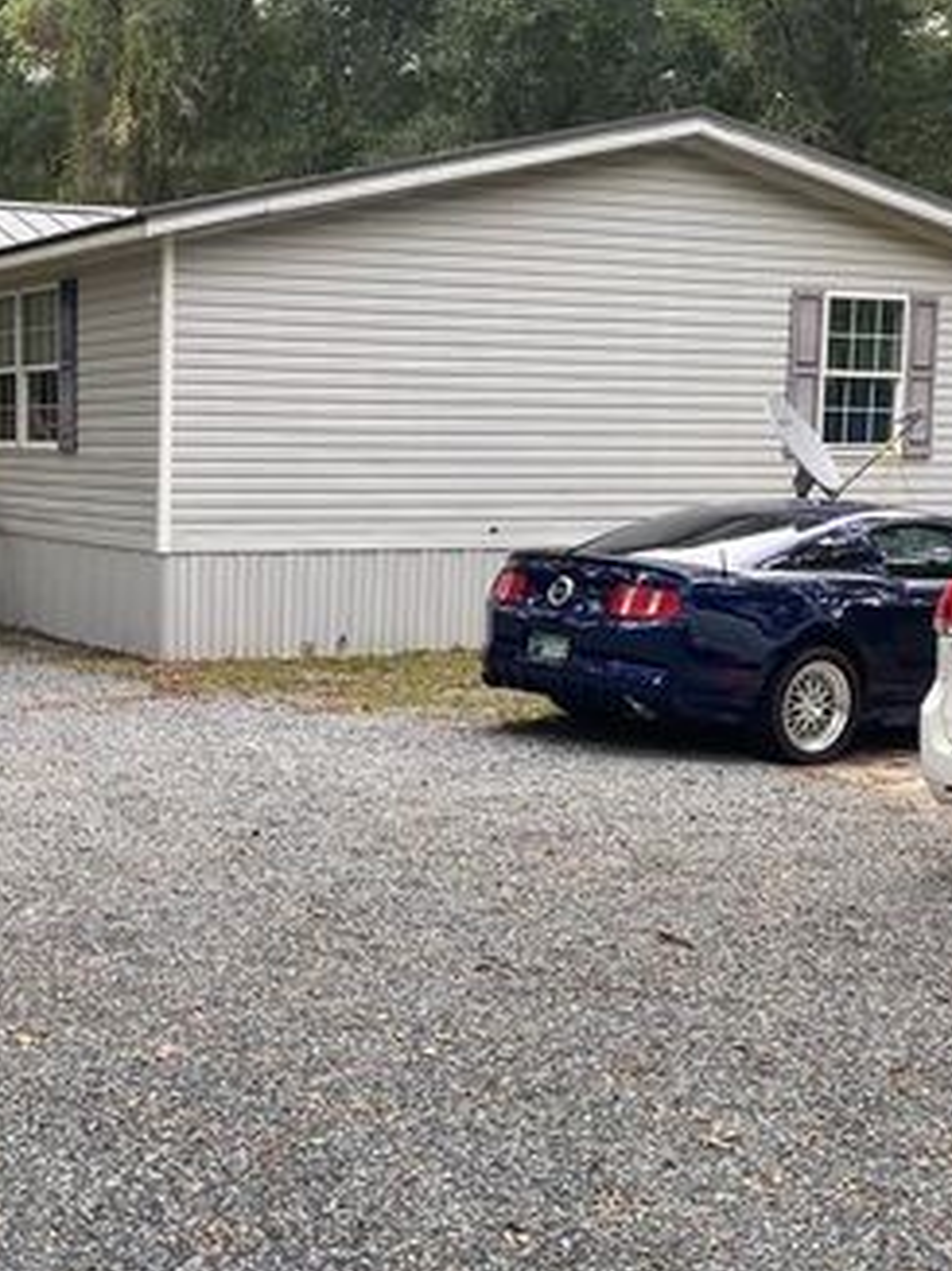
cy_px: 663
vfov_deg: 36.2
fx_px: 1945
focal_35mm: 53
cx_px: 117
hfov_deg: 26.7
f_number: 1.8
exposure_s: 1/122
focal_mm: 4.25
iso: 32
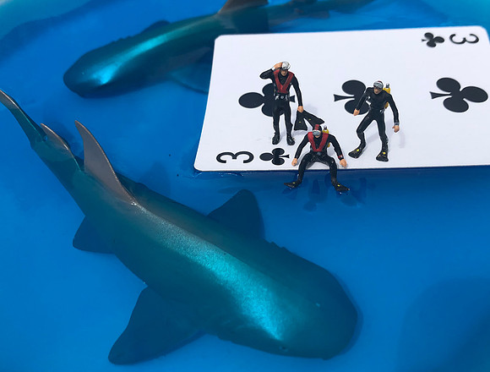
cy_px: 186
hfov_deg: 63.2
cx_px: 245
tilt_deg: -47.3
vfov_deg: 50.1
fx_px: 398
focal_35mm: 28
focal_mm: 3.99
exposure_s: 1/5348
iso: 25
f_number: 1.8
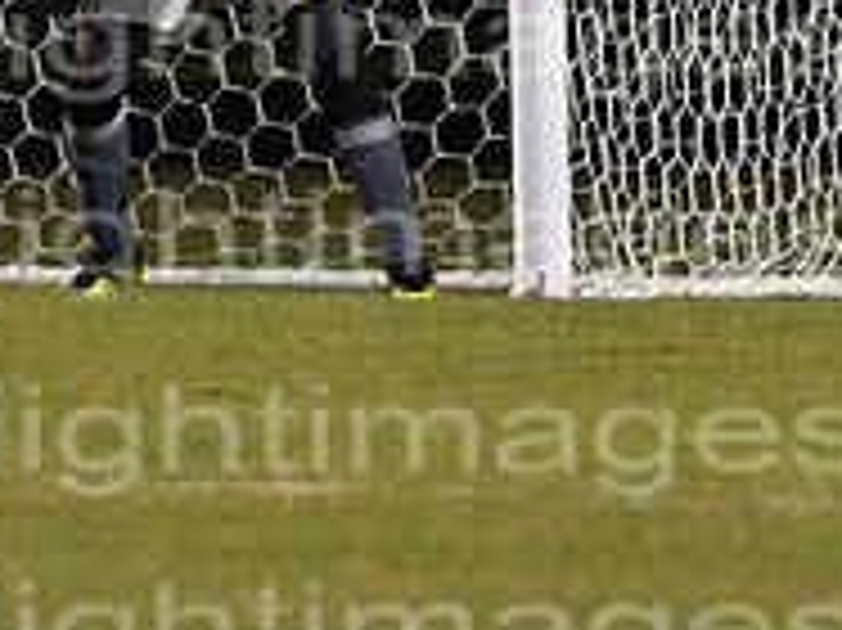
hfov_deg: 1.5
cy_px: -52
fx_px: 32646
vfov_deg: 1.1
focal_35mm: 1343
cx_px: 230
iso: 10000
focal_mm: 300
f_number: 3.5
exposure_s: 1/640
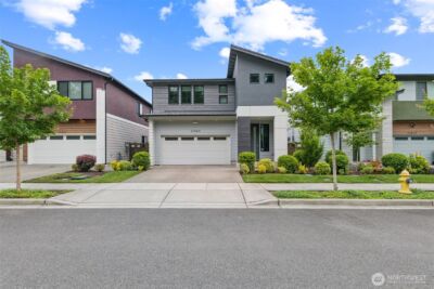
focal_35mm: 18
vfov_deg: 67.4
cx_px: 217
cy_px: 144
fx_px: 217
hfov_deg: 90.0
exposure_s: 1/160
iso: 125
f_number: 7.1
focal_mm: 18
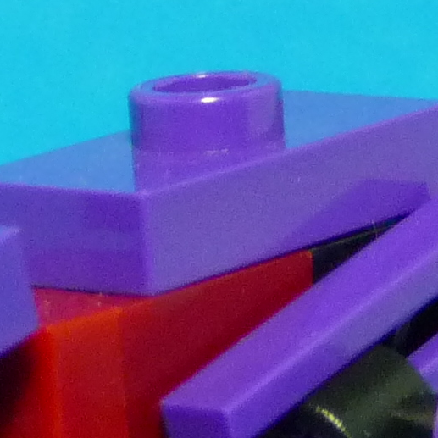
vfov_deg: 5.0
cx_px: 37
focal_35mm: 343
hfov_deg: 5.1
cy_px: 959
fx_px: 4910
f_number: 4.4
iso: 320
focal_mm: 9.8
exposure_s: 1/40
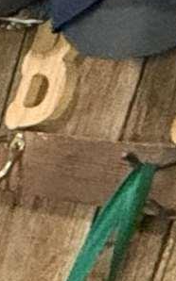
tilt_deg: -21.5
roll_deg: -0.8
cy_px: 518
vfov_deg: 12.4
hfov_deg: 5.4
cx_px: -809
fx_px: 1175
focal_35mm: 153
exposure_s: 1/40
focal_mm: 2.22
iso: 1250
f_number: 2.2
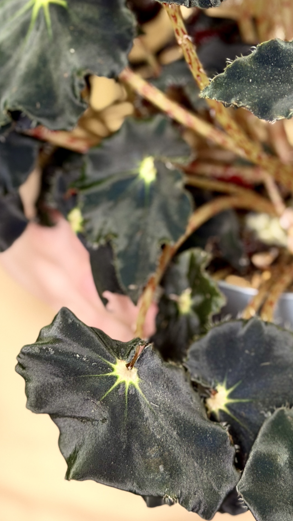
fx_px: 1533
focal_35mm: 111
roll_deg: -4.8
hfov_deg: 10.9
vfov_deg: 18.8
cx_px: 267
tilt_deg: -10.7
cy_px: 21
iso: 100
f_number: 1.78
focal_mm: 6.76
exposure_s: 1/92
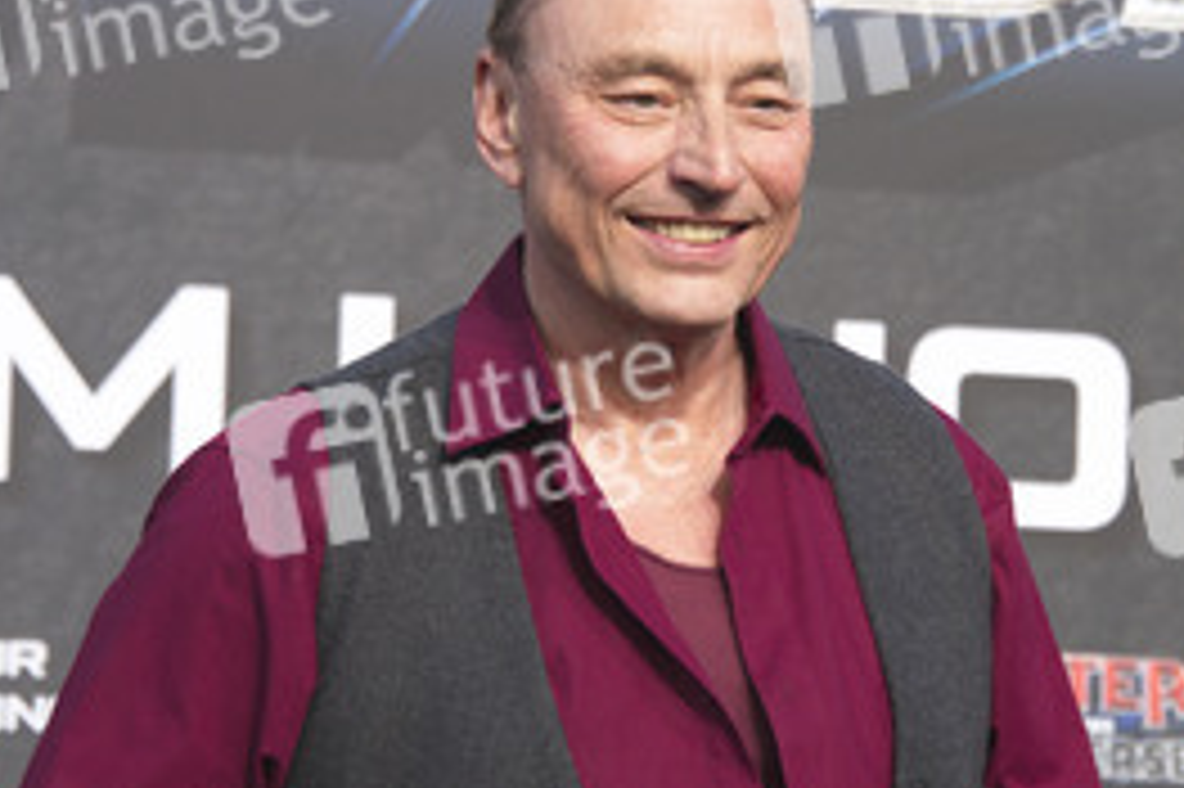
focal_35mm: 228
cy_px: 675
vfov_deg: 6.0
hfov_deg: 9.0
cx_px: 590
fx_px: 7494
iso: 320
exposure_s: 1/200
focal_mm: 150
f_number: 6.3
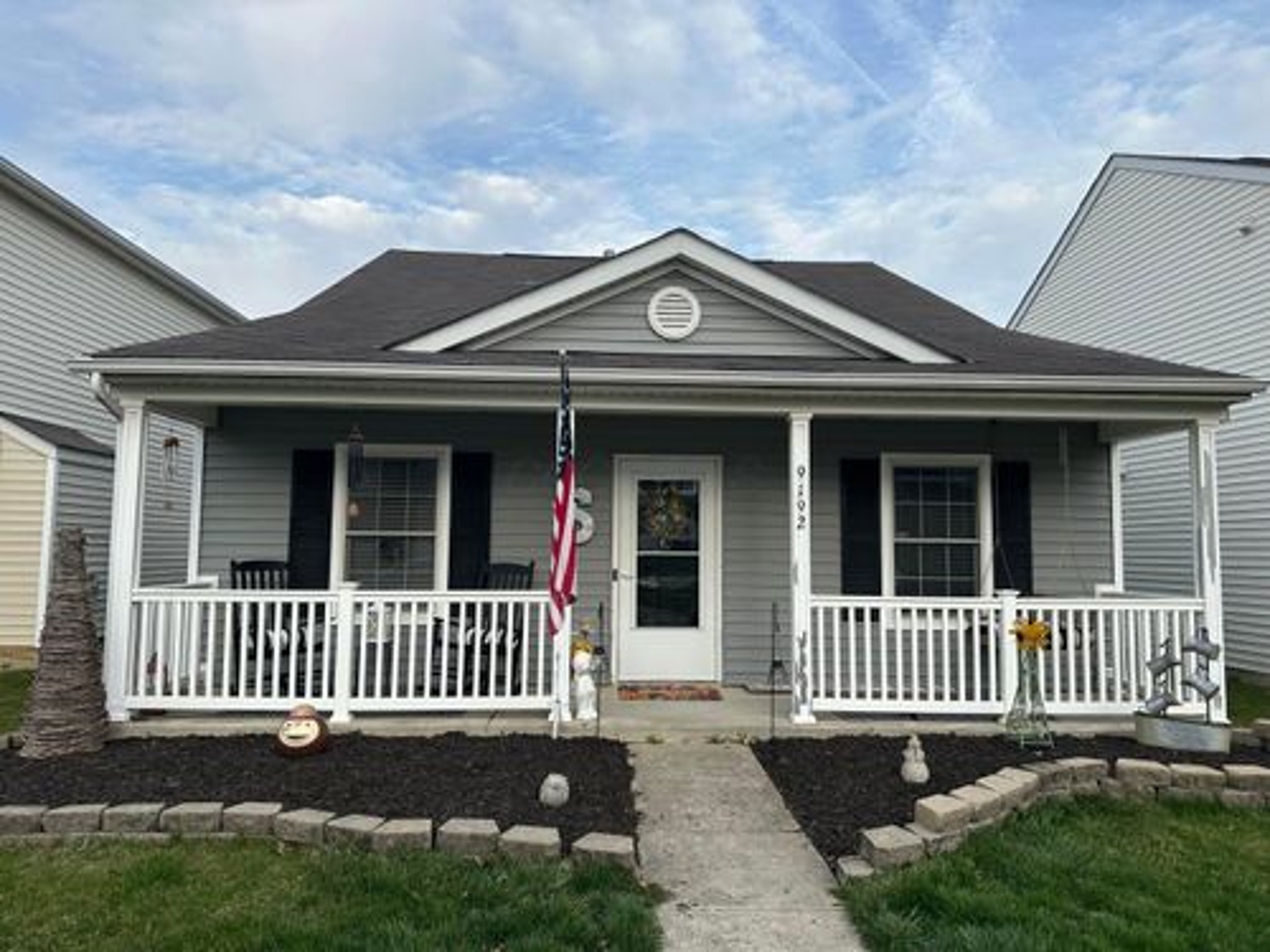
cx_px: 635
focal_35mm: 24
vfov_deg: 56.8
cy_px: 476
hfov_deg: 71.6
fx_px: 881
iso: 80
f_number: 1.78
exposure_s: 1/1495
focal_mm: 6.86
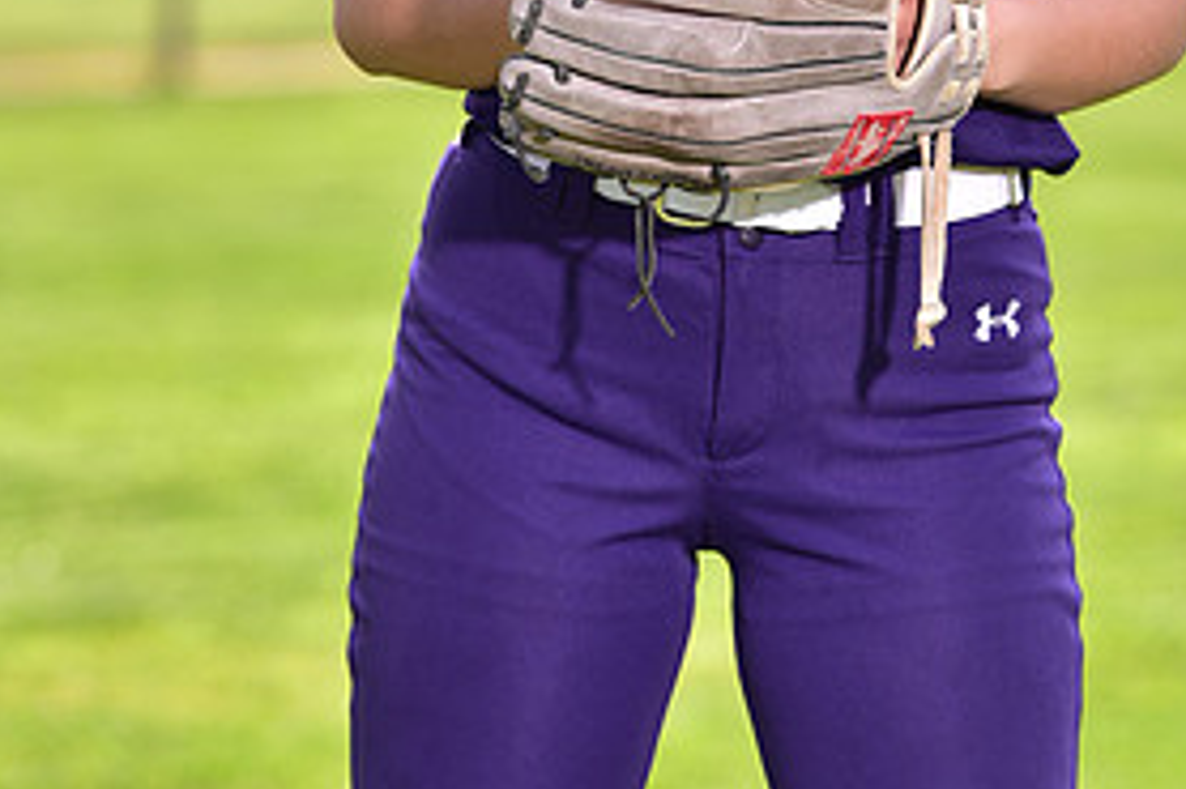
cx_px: 770
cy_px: -431
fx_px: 11688
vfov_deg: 3.8
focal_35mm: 355
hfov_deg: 5.8
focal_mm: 170
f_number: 5
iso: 80
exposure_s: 1/250
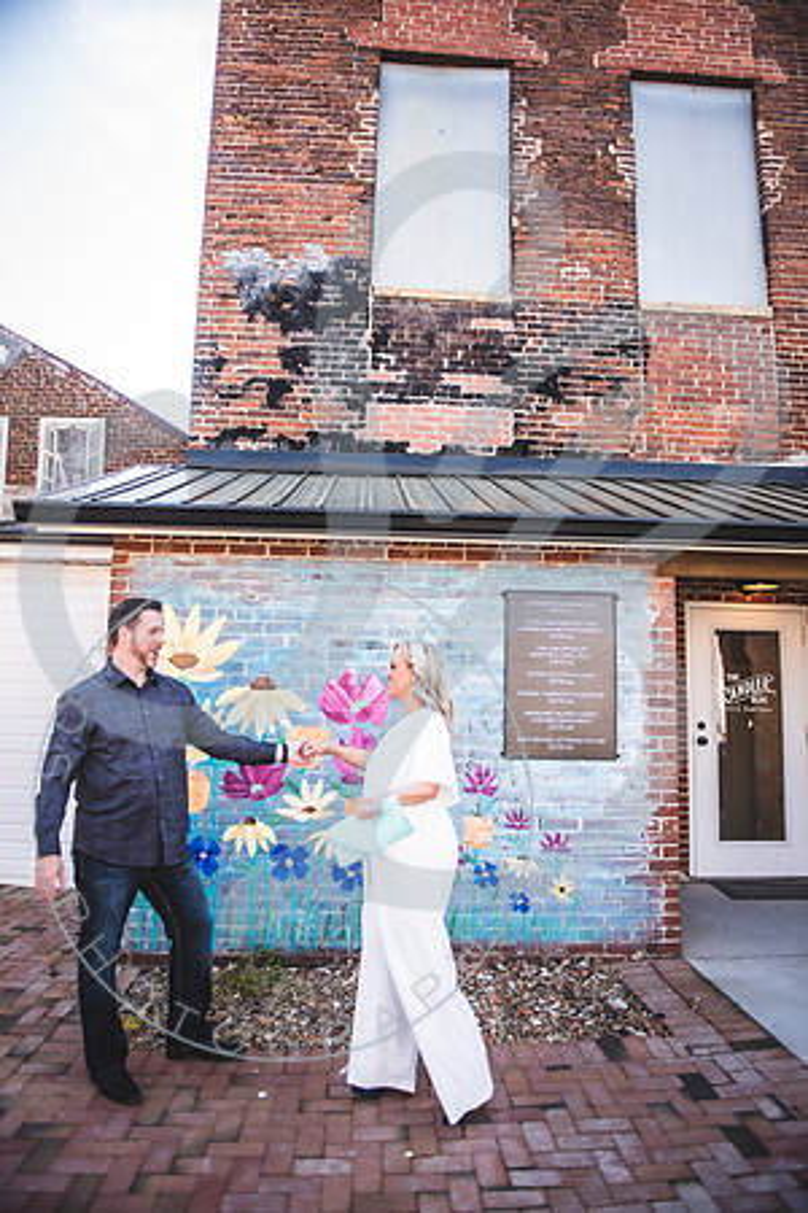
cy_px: 606
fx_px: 808
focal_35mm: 24
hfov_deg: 53.1
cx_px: 404
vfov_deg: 73.7
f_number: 2.8
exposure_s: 1/400
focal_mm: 24
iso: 100
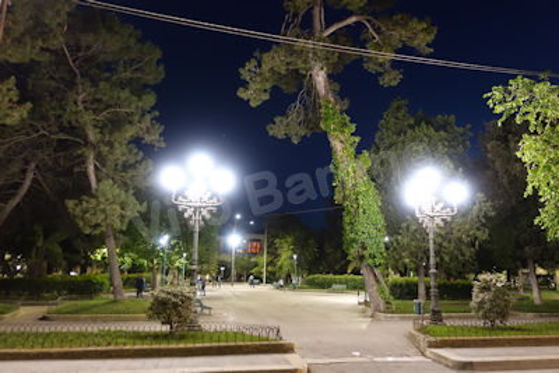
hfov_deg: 73.7
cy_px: 186
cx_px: 280
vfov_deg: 53.2
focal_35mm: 24
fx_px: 373
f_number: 1.8
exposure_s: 1/10
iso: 800
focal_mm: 8.8
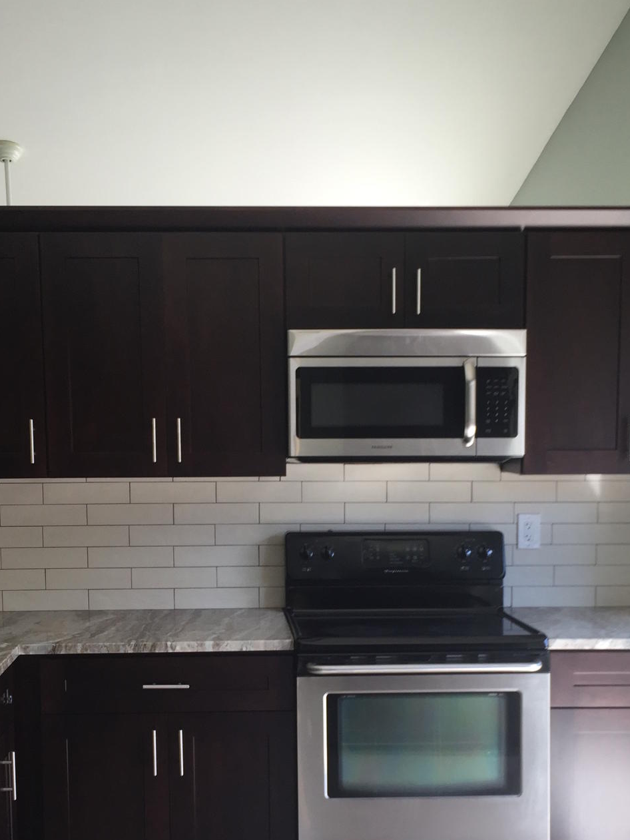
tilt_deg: -4.8
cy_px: 567
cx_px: 268
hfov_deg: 31.5
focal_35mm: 46
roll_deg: +1.7
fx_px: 1116
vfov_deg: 40.7
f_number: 2.2
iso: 50
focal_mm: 4.15
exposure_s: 1/120
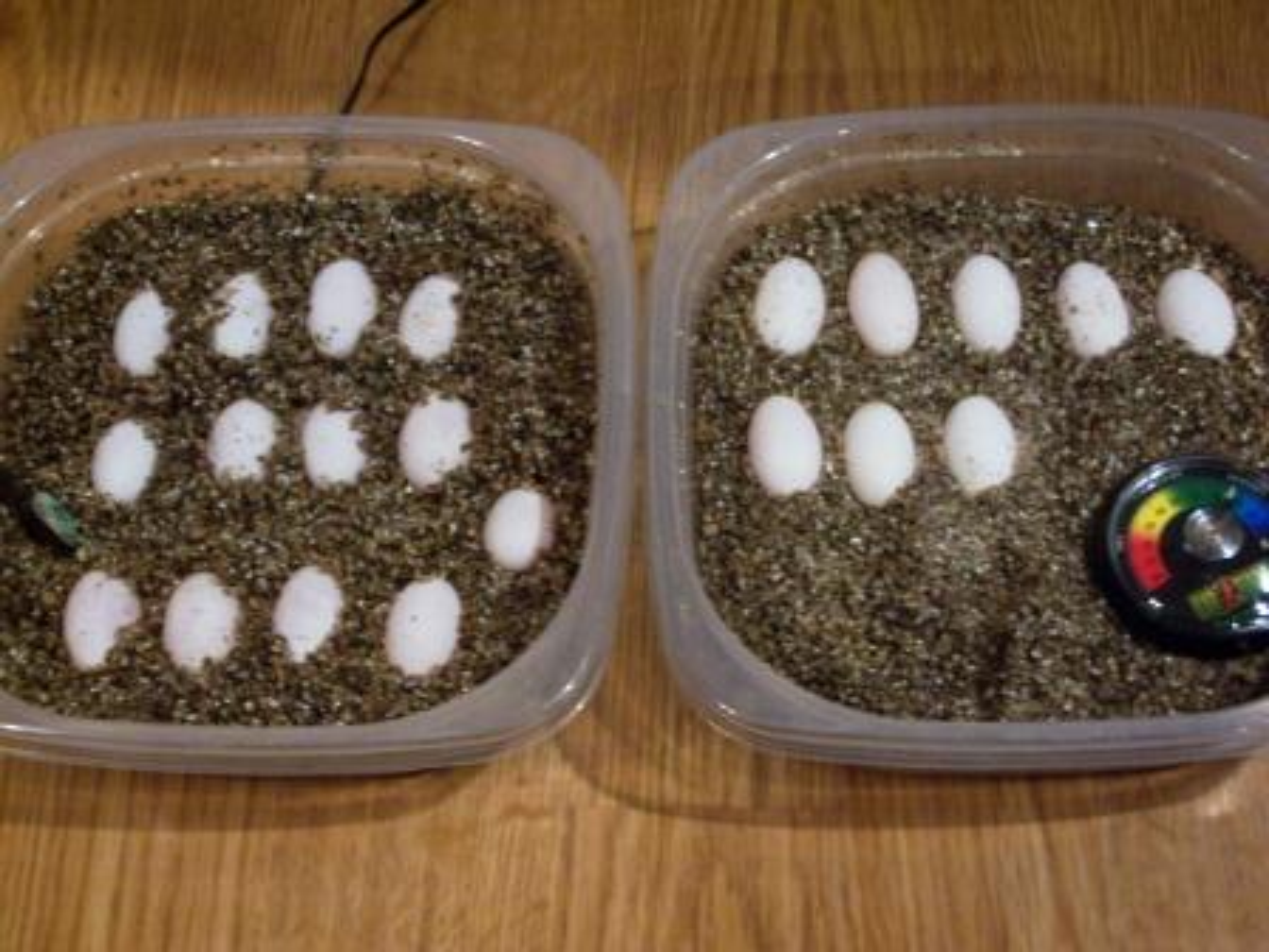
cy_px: 476
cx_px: 634
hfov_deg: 32.7
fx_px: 2163
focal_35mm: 59
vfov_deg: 24.8
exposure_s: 1/8
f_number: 3.2
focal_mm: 9.8
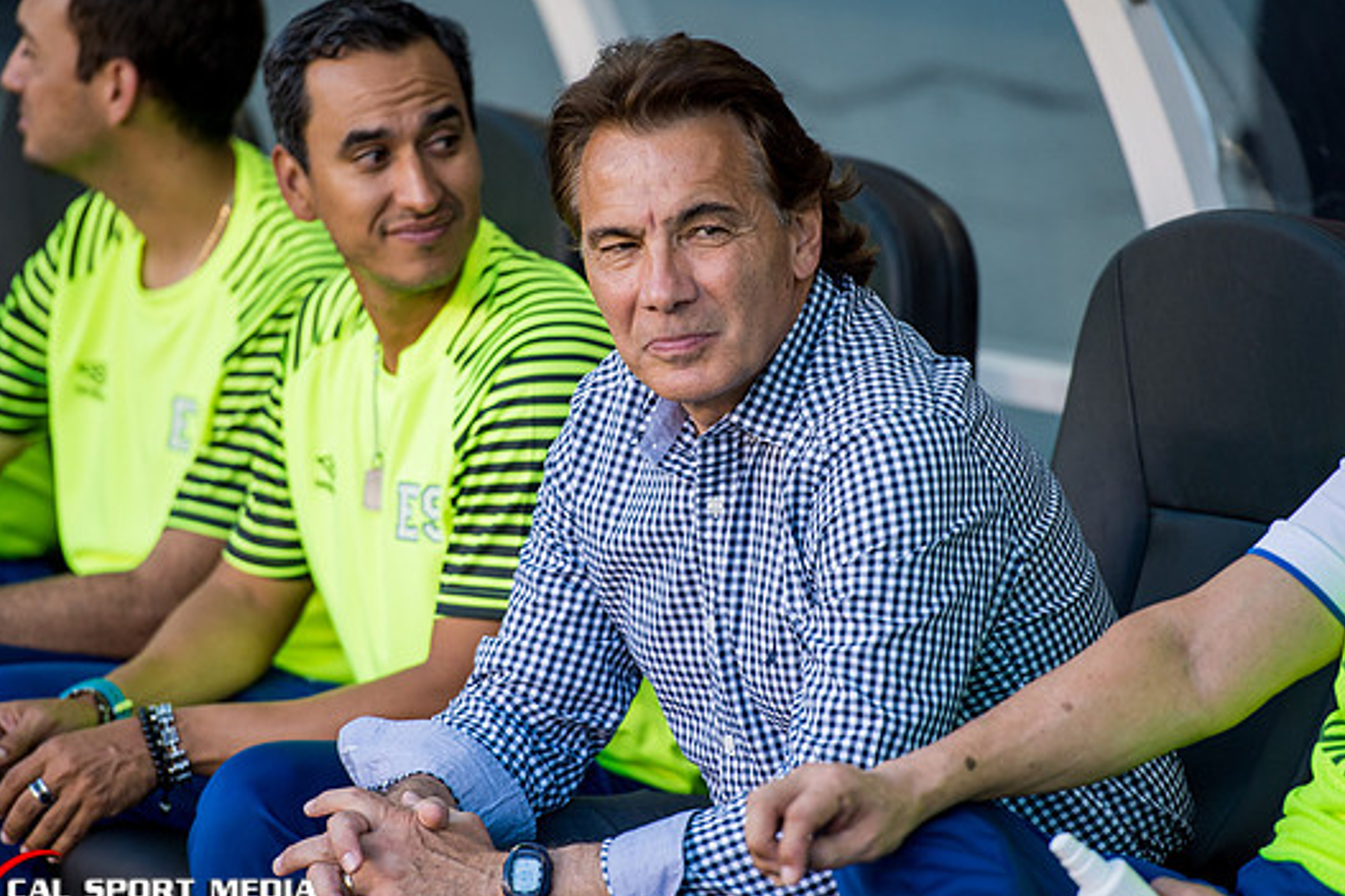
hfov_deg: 9.4
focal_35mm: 220
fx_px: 8216
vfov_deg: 6.2
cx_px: 681
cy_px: 467
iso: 1000
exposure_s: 1/1250
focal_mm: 200
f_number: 4
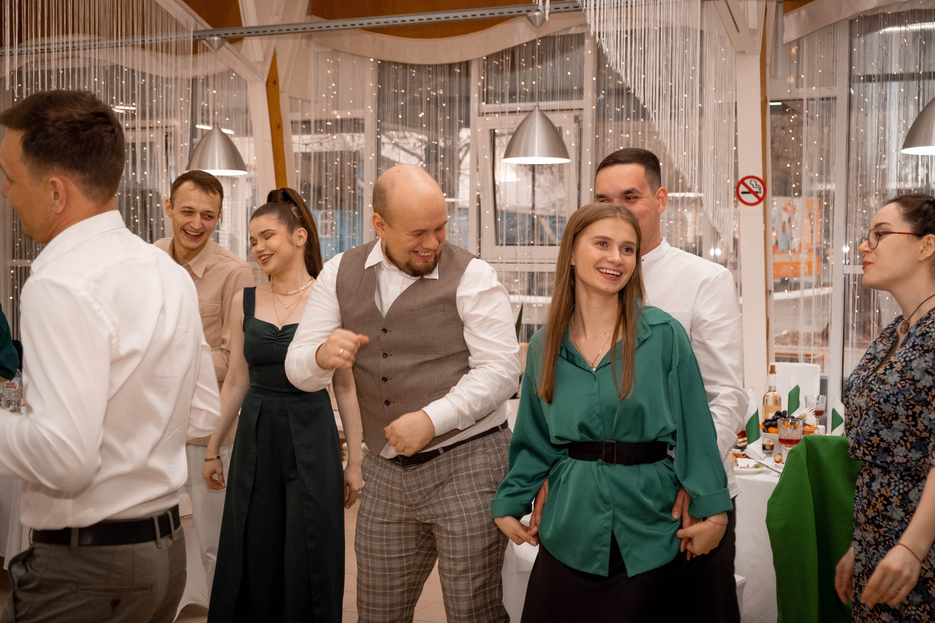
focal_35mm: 47
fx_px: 1221
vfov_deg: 28.7
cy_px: 312
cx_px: 468
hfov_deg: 41.9
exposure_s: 1/200
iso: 1000
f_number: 3.6
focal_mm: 31.5
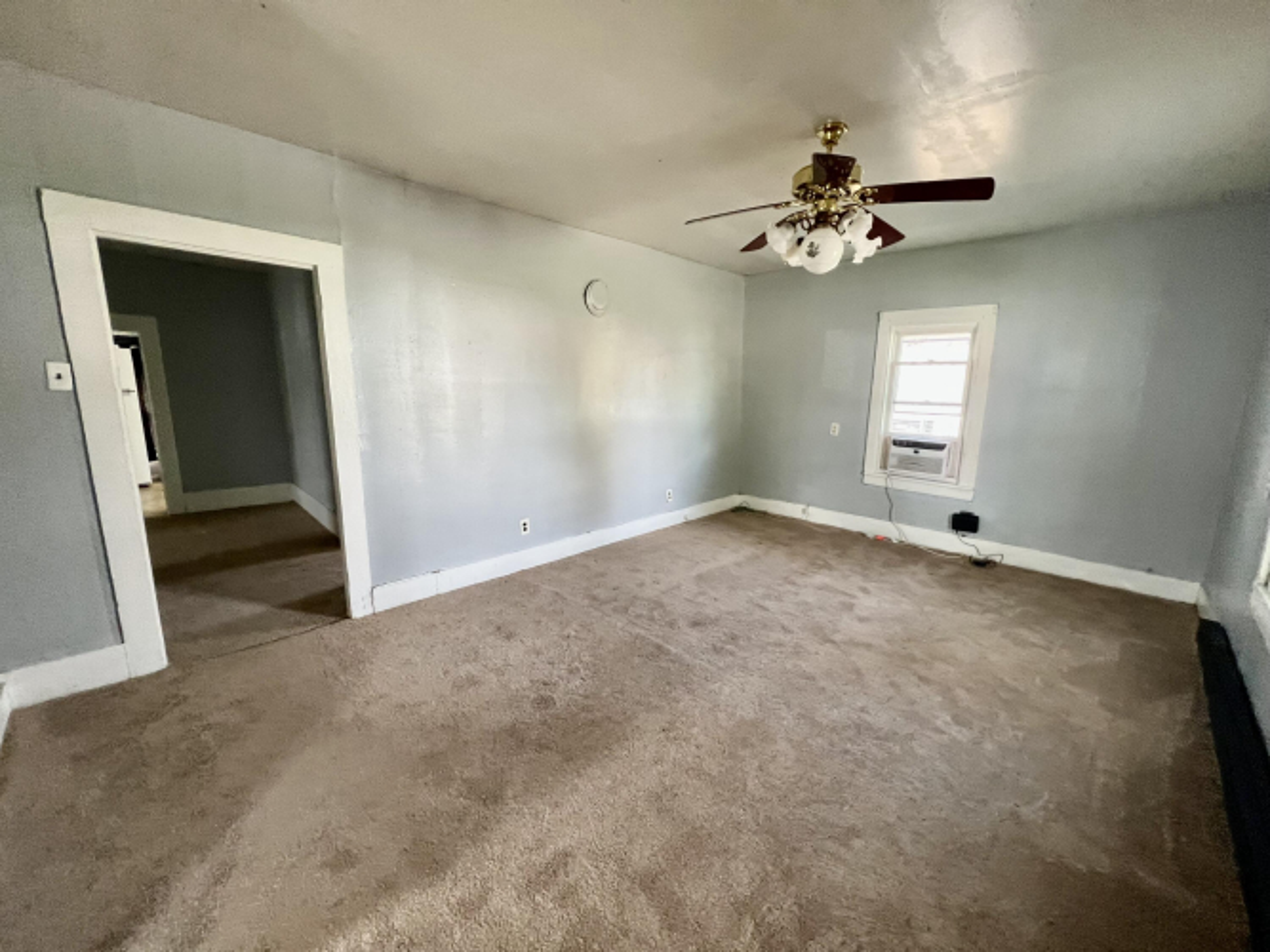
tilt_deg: -9.3
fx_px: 477
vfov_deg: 89.9
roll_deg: -1.2
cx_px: 635
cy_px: 476
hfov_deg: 106.2
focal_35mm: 13
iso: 320
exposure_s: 1/60
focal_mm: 1.57
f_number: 1.8
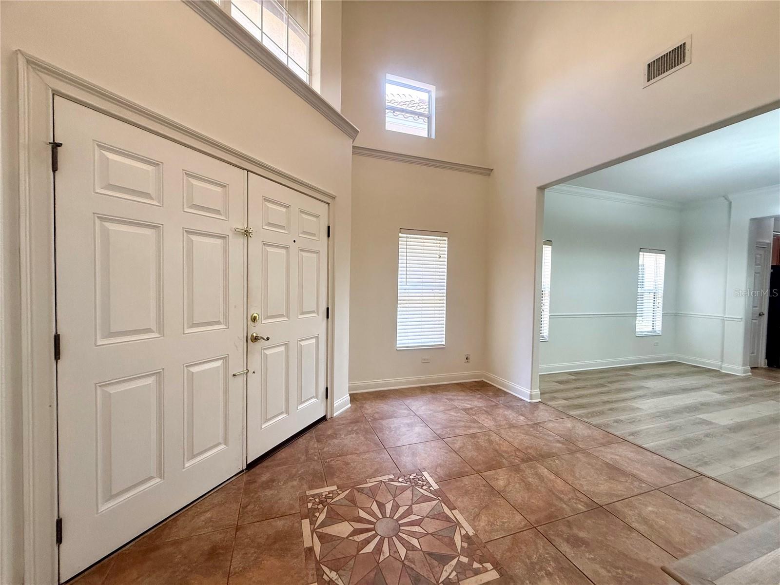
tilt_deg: -1.2
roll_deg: -1.4
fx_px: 315
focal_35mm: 14
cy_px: 292
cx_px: 390
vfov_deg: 85.7
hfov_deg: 102.1
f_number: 2.2
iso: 250
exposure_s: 1/120
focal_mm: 2.22
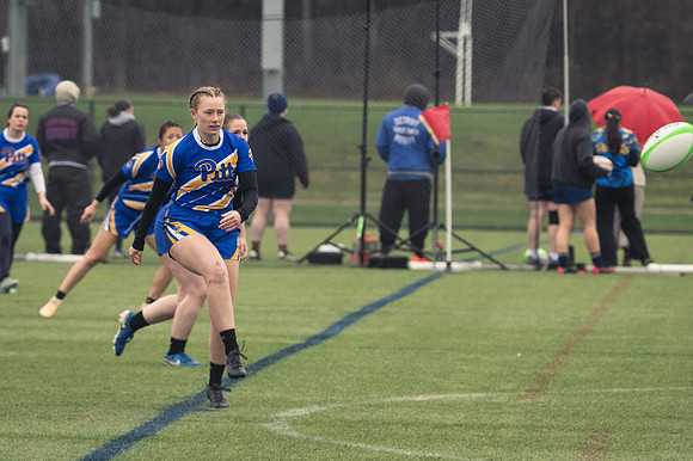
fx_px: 8080
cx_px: 346
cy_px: 230
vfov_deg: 3.3
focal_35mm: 420
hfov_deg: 4.9
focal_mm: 280
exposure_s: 1/800
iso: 2800
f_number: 6.3
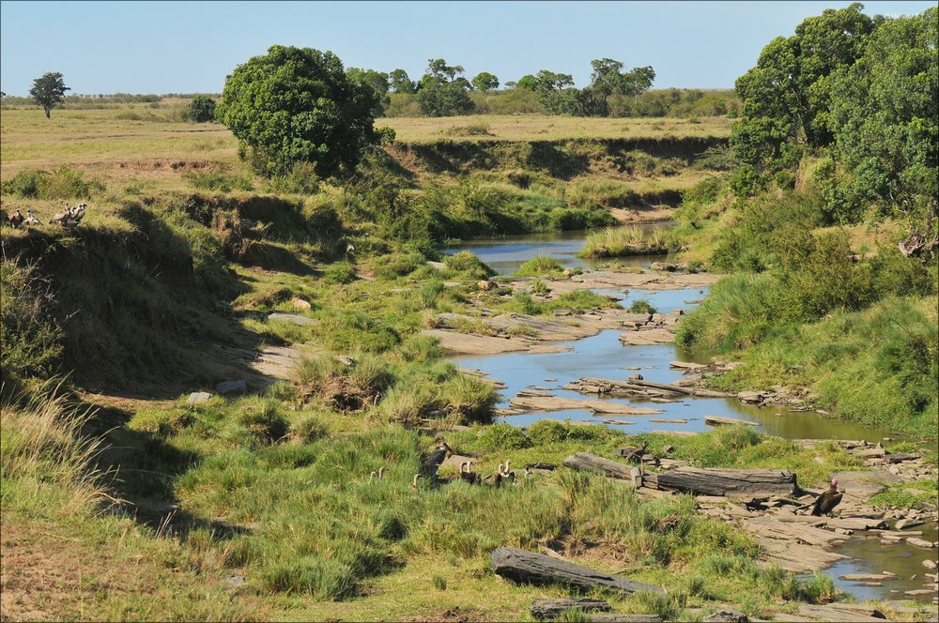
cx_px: 470
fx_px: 2931
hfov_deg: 18.2
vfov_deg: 12.1
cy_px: 312
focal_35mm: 112
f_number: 7.1
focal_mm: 75
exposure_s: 1/800
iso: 320
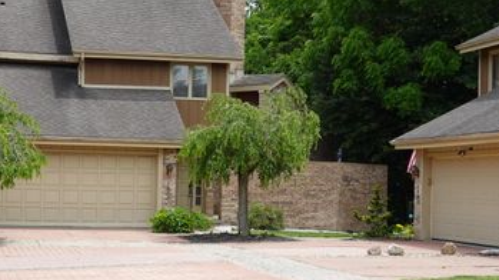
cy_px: 165
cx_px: 283
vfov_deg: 13.4
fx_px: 1190
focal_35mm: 90
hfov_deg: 23.7
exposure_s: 1/200
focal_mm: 22
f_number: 5
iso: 100
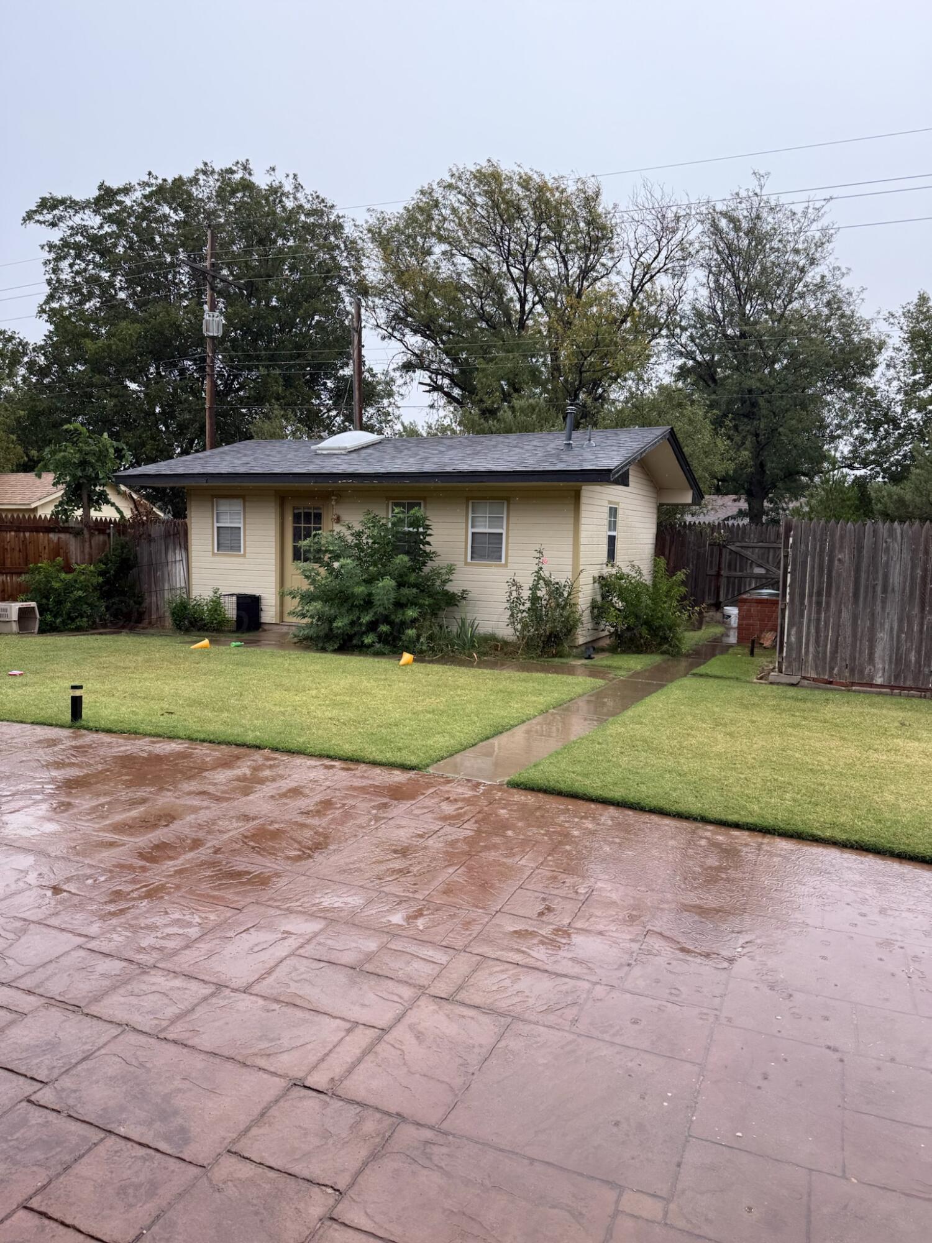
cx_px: 466
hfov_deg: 56.8
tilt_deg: -4.3
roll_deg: -0.8
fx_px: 862
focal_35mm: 24
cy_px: 622
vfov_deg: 71.6
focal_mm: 6.76
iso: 100
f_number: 1.78
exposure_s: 1/660
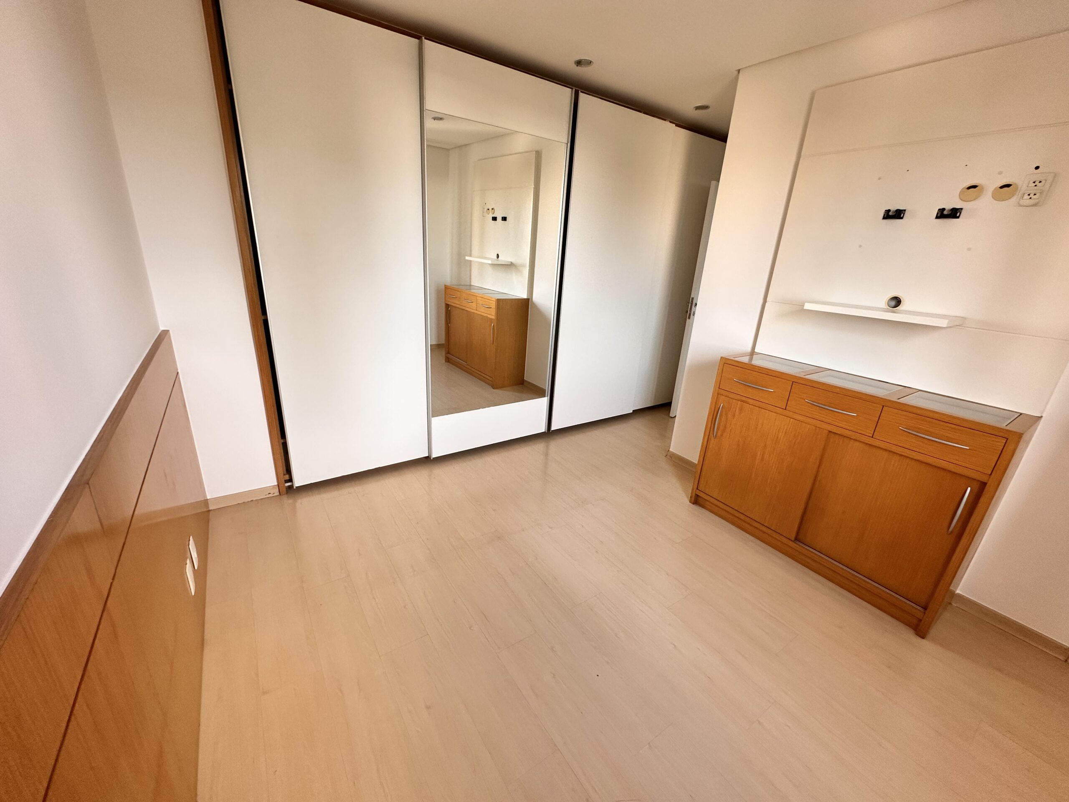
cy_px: 401
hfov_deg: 102.1
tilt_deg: -19.4
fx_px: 432
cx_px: 534
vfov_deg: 85.7
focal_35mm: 14
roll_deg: -3.7
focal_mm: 2.22
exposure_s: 1/99
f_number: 2.2
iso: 125
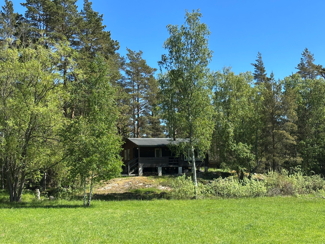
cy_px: 122
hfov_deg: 39.7
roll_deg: +1.1
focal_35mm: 48
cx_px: 162
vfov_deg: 30.3
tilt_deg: +7.8
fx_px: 451
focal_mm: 6.86
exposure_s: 1/1613
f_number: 1.78
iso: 64
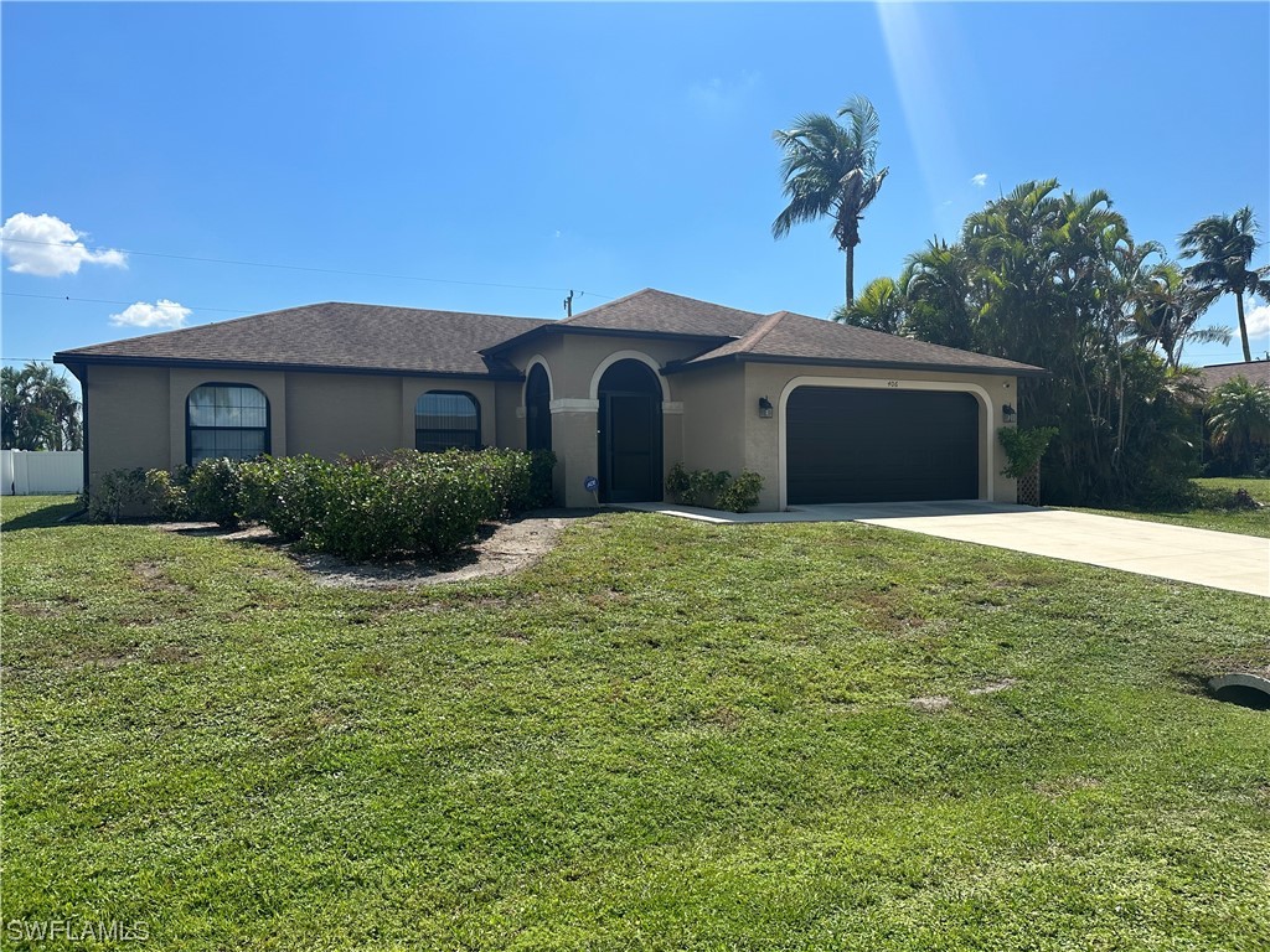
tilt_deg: -0.7
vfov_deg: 56.8
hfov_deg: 71.6
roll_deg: +0.1
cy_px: 476
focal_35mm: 24
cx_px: 635
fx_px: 881
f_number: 1.78
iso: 80
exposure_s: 1/5848
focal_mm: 6.86
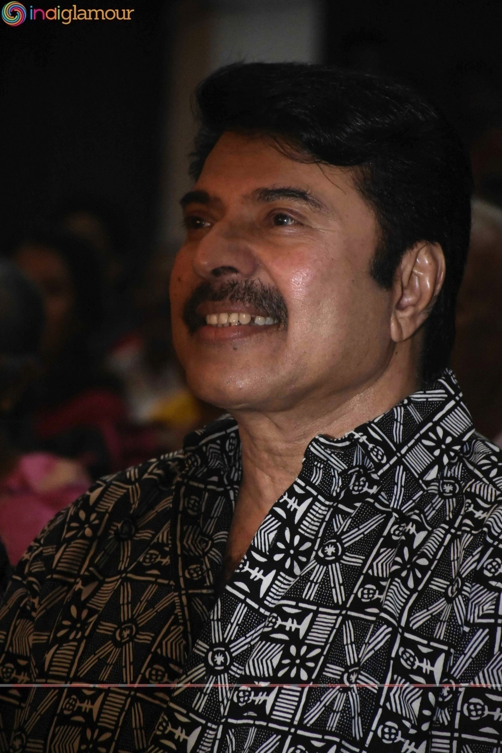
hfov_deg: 6.5
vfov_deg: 9.8
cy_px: 376
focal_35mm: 210
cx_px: 251
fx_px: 4392
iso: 10000
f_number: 5.6
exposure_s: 1/100
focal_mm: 140
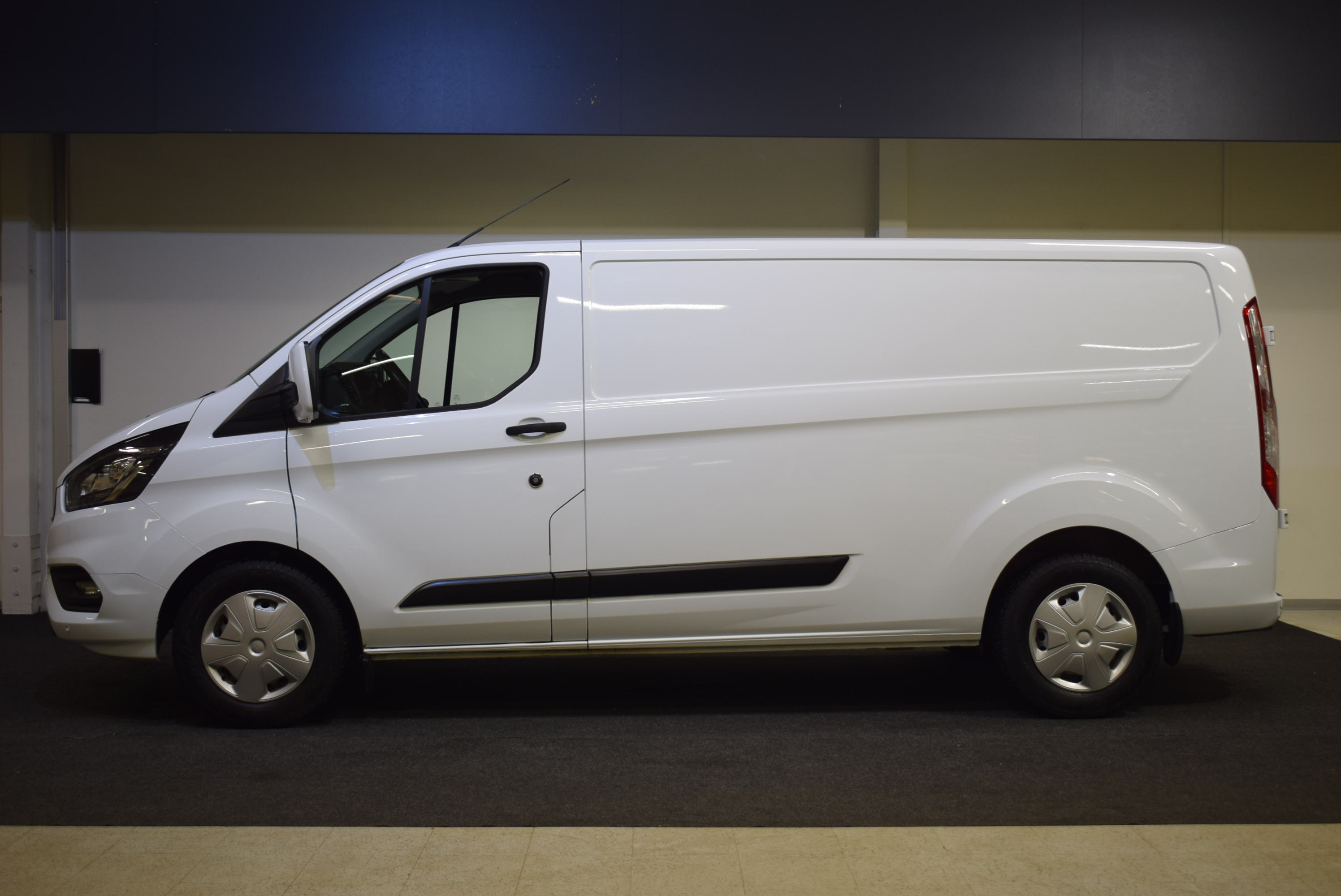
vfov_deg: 29.9
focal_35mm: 45
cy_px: 448
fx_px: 1677
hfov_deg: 43.6
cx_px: 670
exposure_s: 1/60
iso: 400
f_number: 4.2
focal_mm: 30
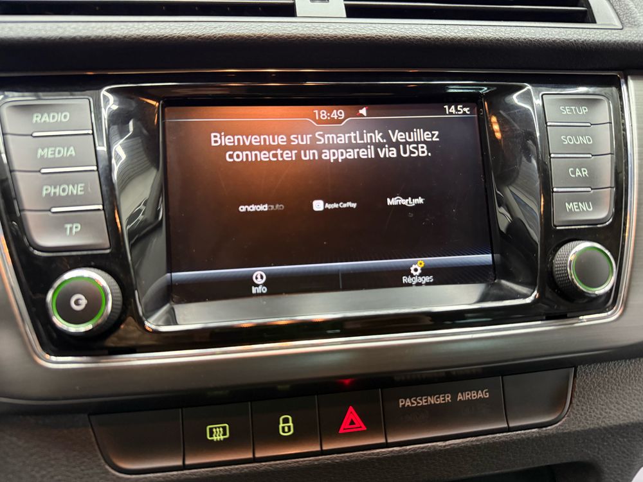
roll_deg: -1.7
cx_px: 322
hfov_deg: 71.6
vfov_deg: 56.8
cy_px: 241
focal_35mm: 24
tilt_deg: -24.3
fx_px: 446
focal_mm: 6.76
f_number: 1.78
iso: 640
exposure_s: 1/52
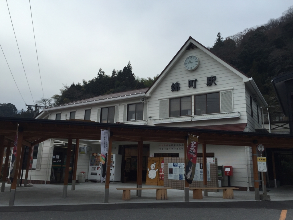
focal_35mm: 29
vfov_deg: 48.2
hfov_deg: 61.7
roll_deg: -2.0
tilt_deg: +11.9
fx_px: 245
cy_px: 110
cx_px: 146
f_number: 2.2
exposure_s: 1/760
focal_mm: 4.15
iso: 32
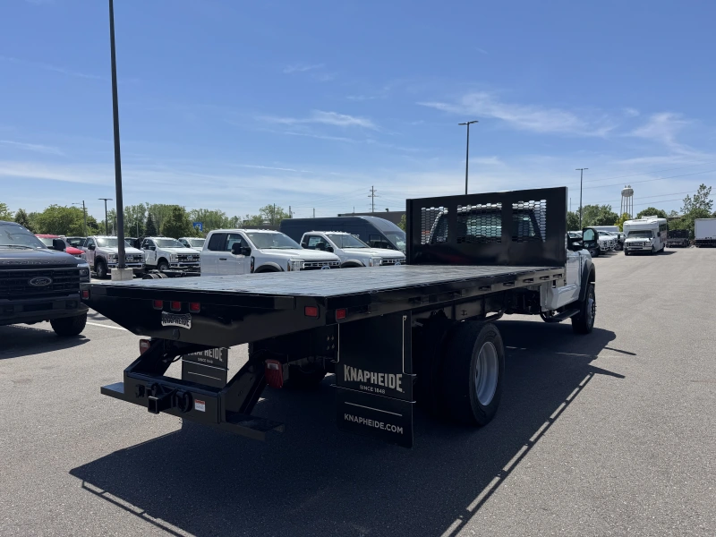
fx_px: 496
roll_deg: +0.8
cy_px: 268
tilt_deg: -4.4
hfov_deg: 71.6
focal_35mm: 24
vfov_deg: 56.8
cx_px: 358
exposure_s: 1/6410
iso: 80
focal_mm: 6.76
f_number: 1.78
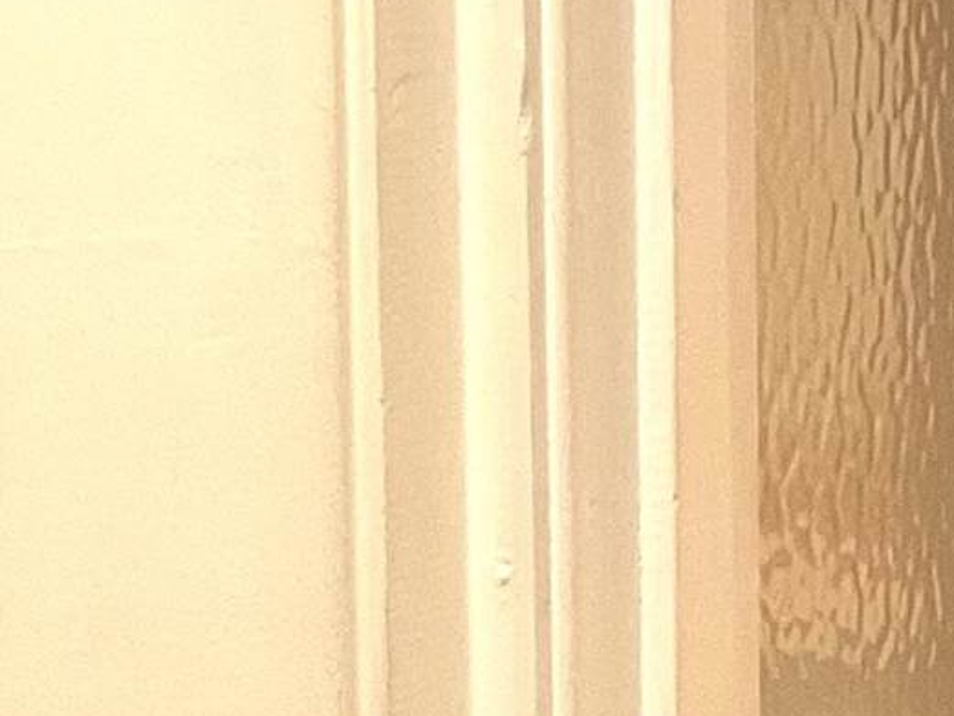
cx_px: 381
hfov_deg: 11.6
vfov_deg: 8.7
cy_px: 593
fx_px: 4714
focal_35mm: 171
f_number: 1.8
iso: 100
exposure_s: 1/60
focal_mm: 3
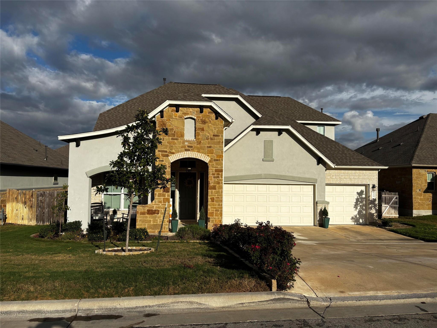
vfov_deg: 53.1
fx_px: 328
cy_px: 164
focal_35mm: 26
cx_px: 218
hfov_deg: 67.3
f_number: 1.6
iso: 50
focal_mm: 5.96
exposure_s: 1/7194
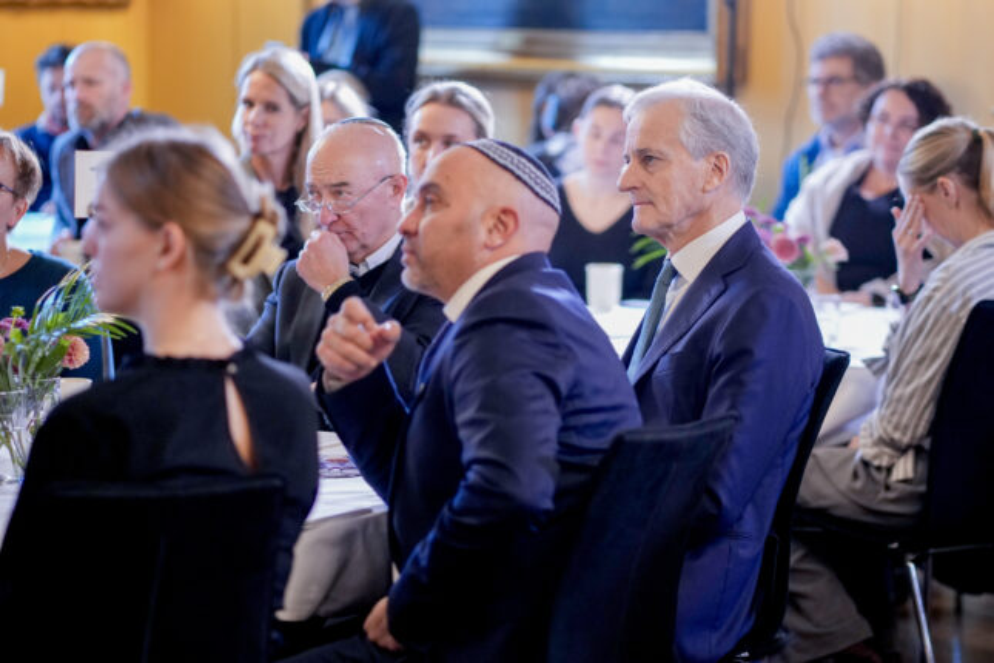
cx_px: 497
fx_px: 3506
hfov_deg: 16.1
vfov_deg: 10.8
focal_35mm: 127
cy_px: 332
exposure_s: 1/125
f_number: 1.8
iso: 1600
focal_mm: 85
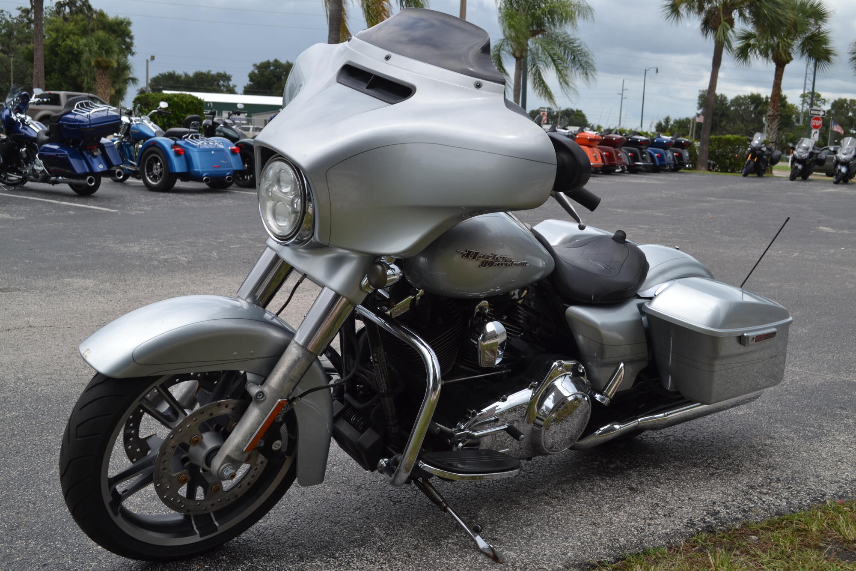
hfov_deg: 49.6
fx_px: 927
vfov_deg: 34.2
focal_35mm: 39
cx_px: 428
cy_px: 286
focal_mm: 26
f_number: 8
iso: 100
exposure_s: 1/250
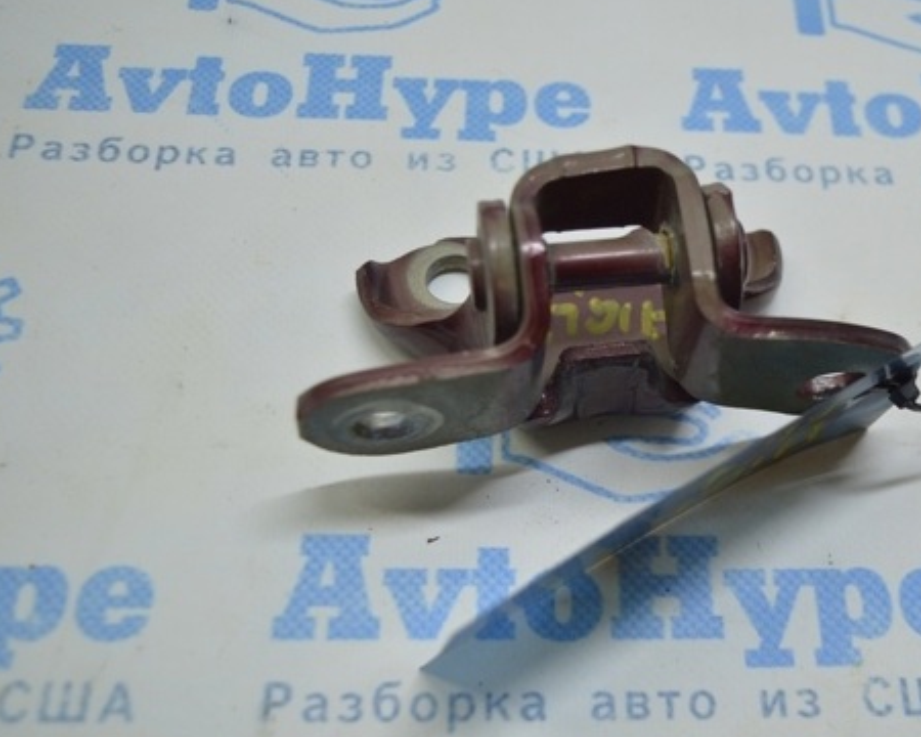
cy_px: 386
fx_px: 1308
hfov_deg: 38.4
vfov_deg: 31.4
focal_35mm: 48
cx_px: 608
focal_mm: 24
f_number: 4
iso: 400
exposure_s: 1/100
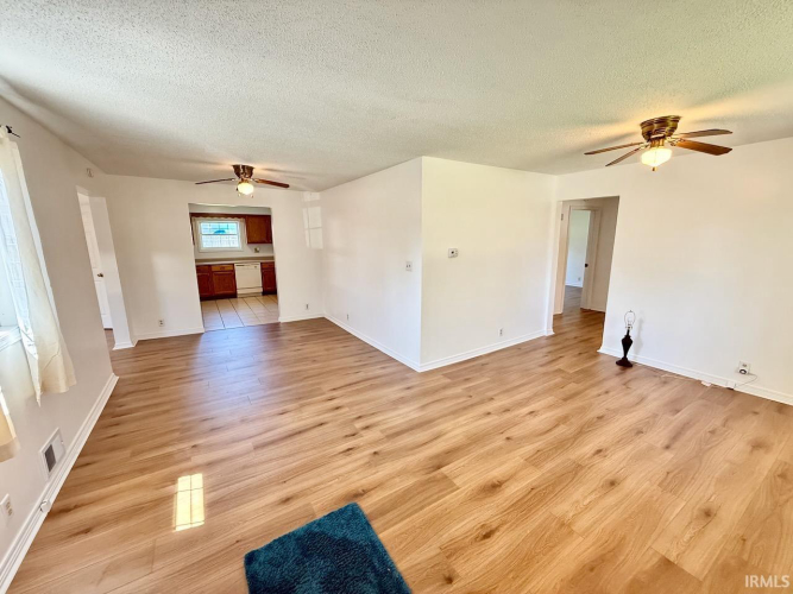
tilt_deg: -10.9
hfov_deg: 102.1
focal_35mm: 14
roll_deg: -0.1
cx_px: 396
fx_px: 321
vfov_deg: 85.7
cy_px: 297
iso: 500
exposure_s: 1/120
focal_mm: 2.22
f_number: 2.2
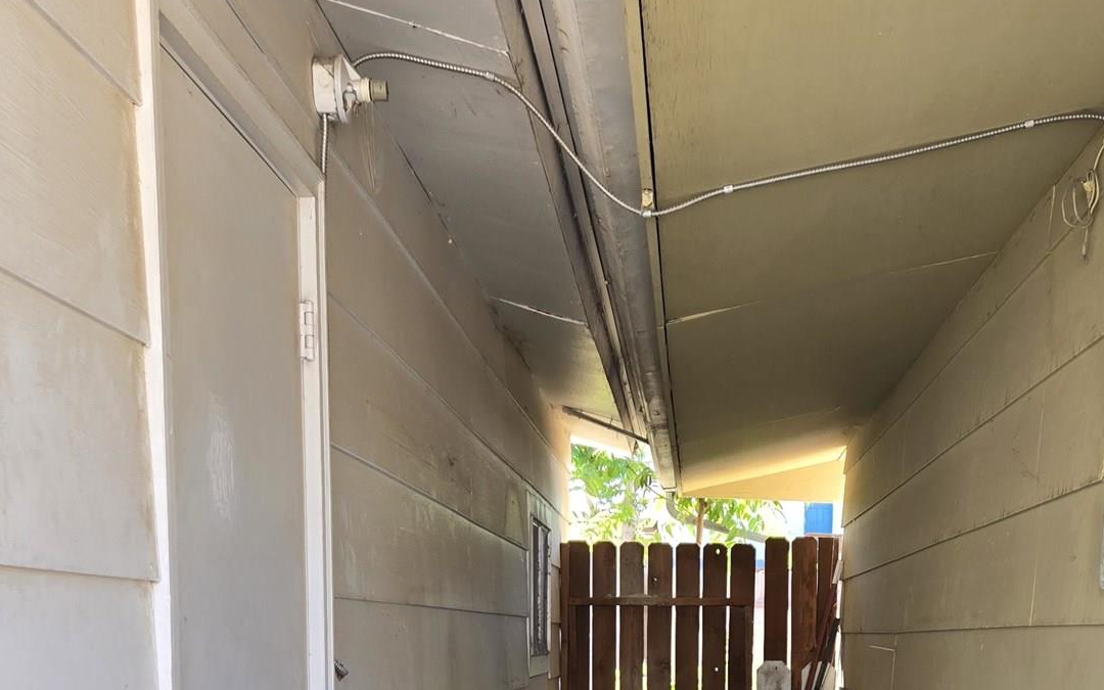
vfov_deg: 22.8
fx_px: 1565
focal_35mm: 52
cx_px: 783
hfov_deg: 38.2
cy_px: 838
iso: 50
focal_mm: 5.4
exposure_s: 1/180
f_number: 1.8
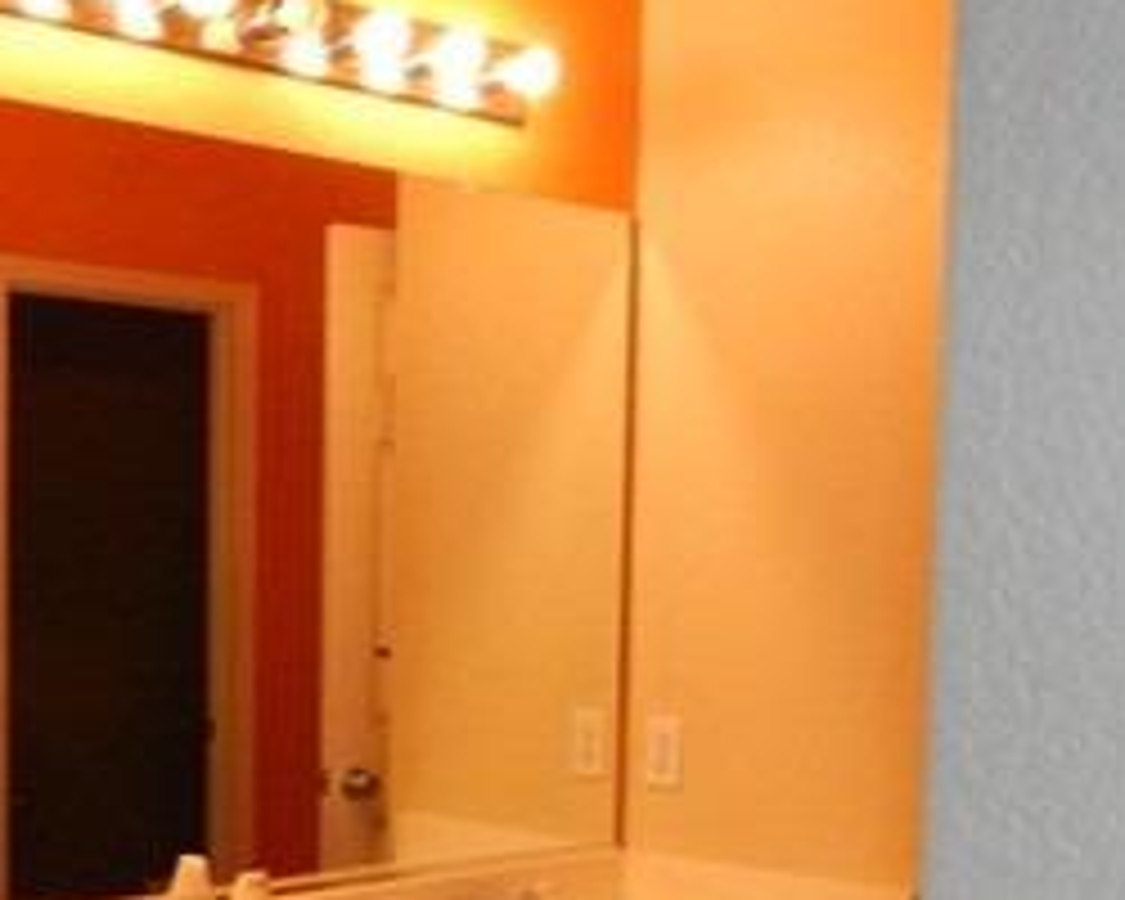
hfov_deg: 33.3
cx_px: 252
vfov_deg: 27.2
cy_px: 698
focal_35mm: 55
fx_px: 1831
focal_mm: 4
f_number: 3
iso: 800
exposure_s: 1/800
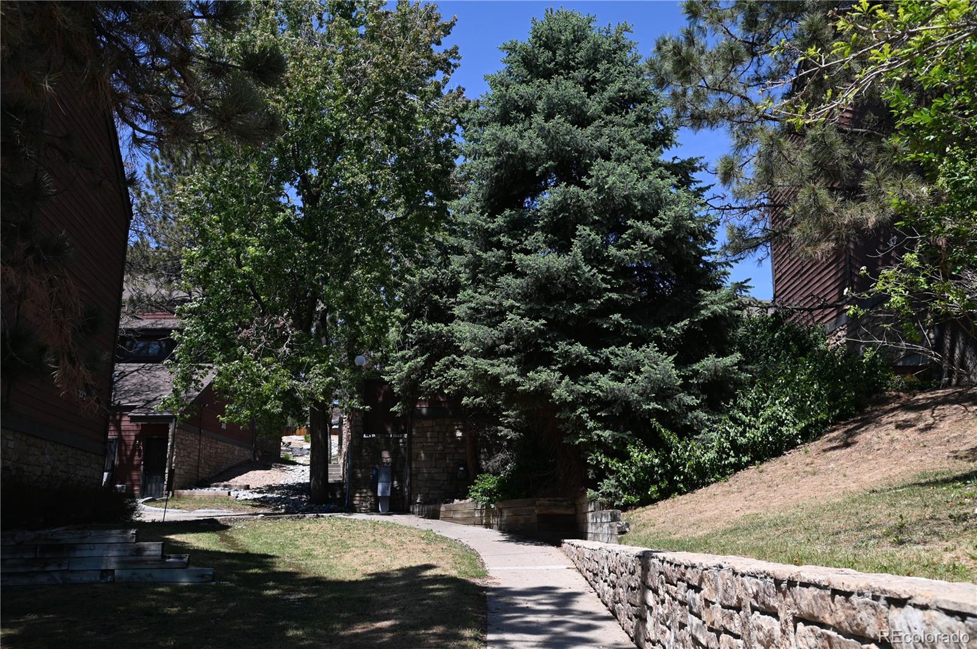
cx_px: 488
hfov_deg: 55.8
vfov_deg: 38.8
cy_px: 324
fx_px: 922
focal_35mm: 34
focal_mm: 34
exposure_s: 1/320
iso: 100
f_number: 6.3
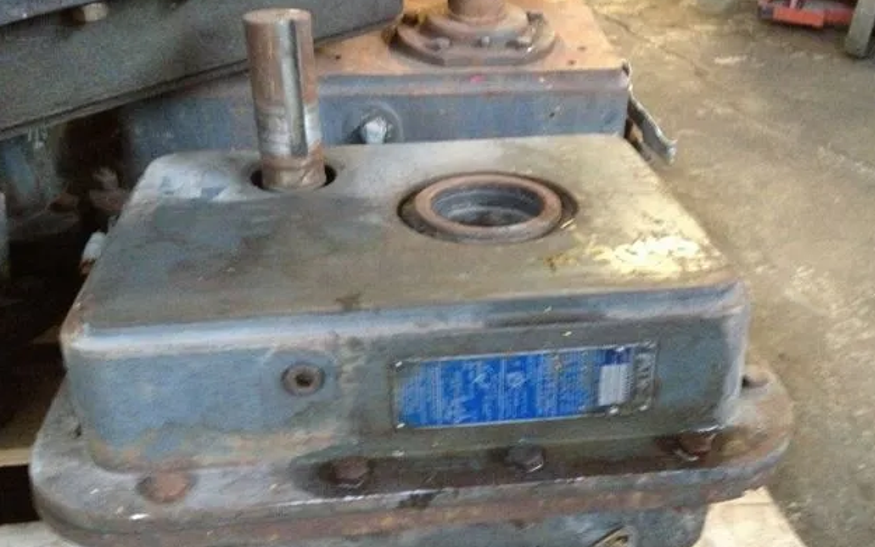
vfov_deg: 33.5
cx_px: 442
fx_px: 906
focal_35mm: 38
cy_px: 316
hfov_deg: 51.5
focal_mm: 4.28
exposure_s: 1/15
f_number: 2.4
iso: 800
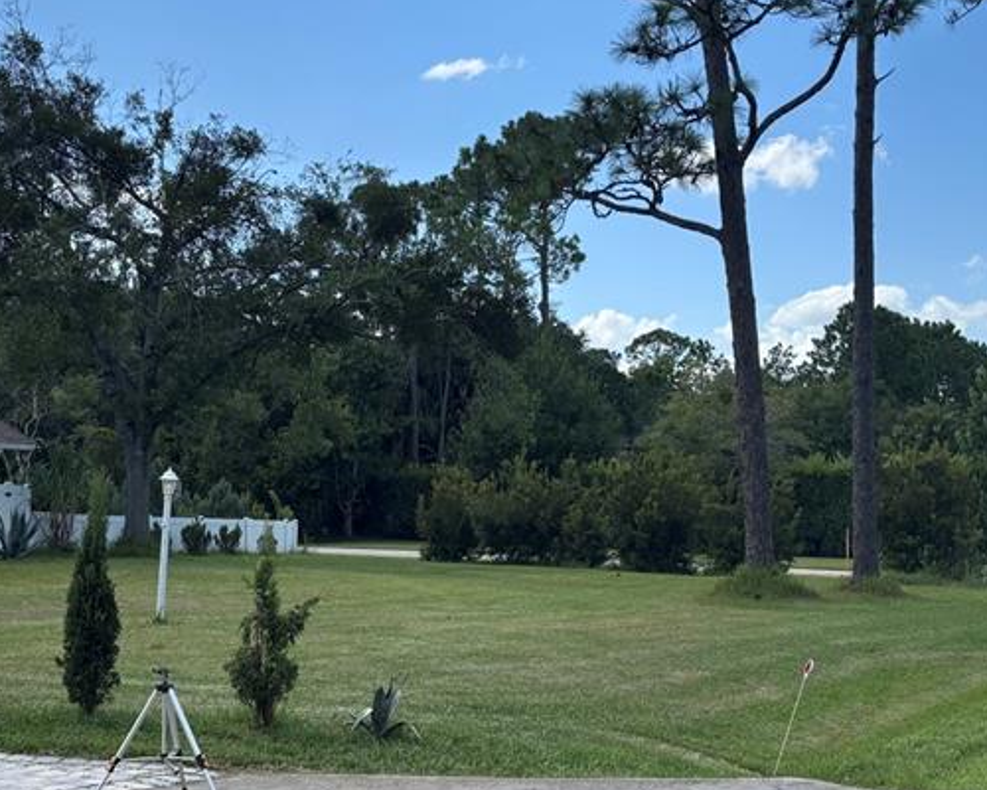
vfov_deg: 29.1
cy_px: 389
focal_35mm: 52
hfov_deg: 35.9
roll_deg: -0.4
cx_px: 430
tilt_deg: +3.6
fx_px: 1519
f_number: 1.6
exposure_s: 1/2639
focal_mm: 5.96
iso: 50
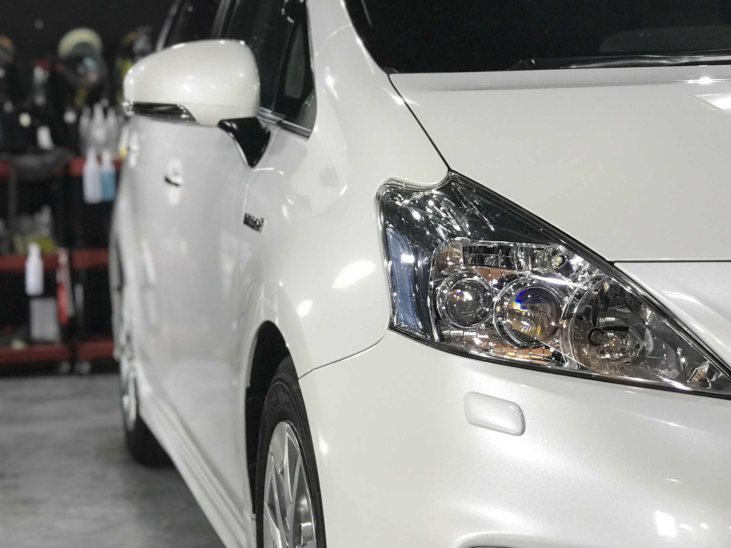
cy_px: 393
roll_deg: +2.1
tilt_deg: -7.5
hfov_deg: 22.2
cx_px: 256
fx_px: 1858
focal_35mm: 88
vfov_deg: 16.7
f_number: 2.8
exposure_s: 1/60
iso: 64
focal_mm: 6.6
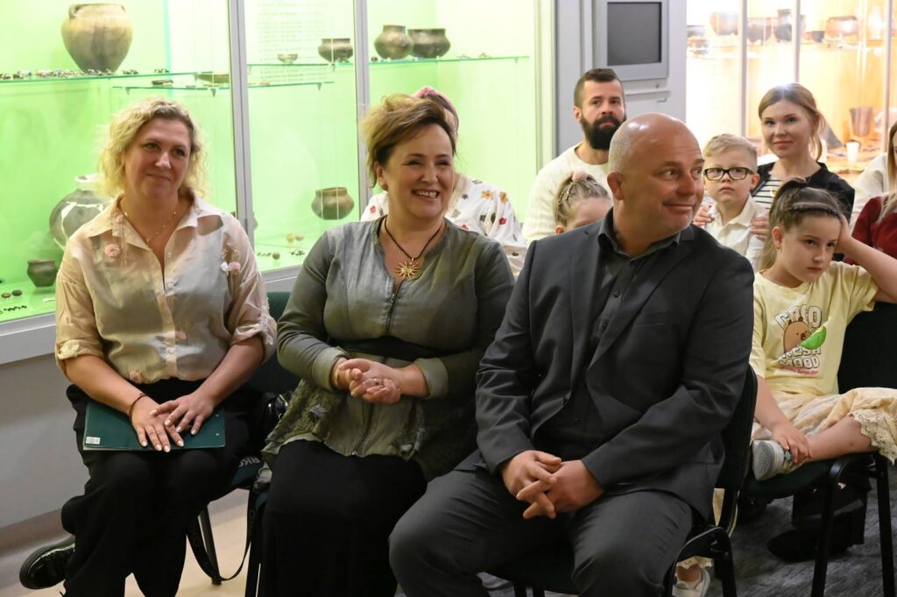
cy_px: 298
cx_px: 448
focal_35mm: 58
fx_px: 1444
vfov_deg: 23.3
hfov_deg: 34.5
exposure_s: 1/80
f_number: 5.6
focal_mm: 58
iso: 16000
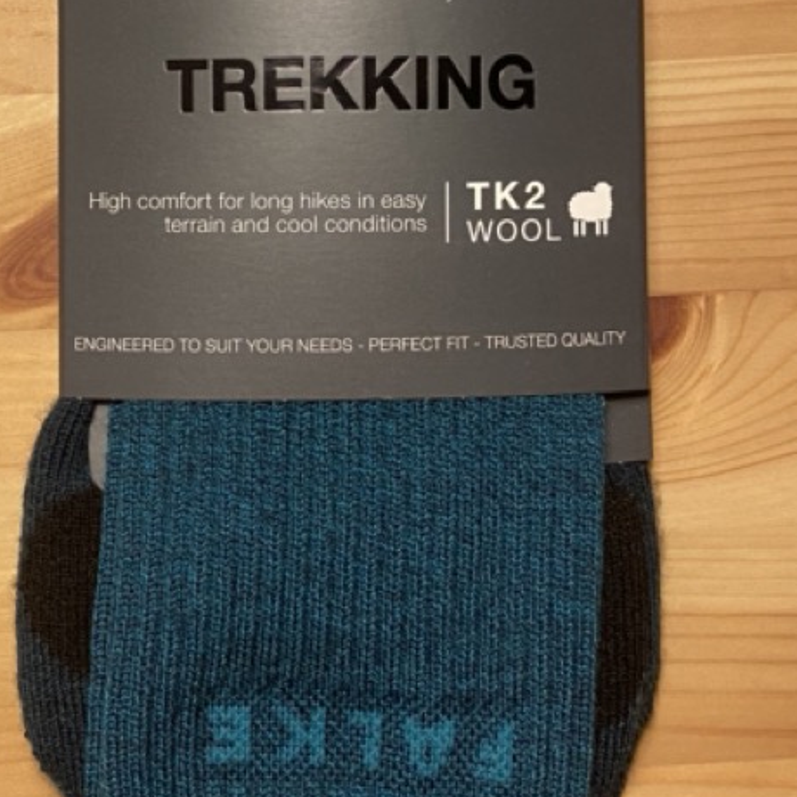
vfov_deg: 26.5
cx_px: 310
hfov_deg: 26.8
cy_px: 184
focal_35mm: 64
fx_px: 1667
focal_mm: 4.25
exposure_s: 1/60
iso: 200
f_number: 1.8
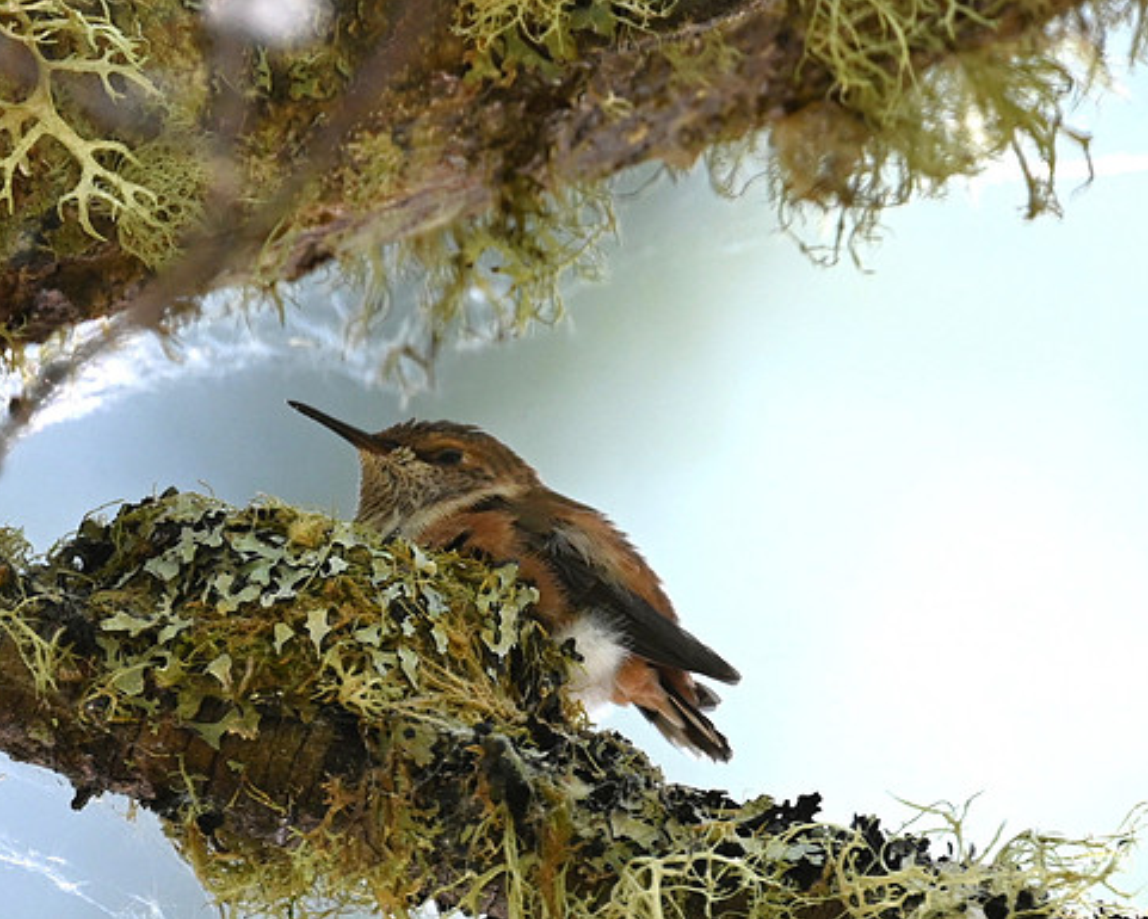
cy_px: 460
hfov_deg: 2.1
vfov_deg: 1.7
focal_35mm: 906
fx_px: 30789
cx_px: 487
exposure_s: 1/800
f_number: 6.3
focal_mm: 800
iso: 720
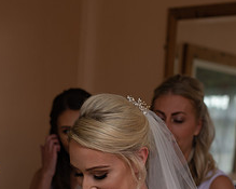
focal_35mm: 87
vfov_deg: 17.4
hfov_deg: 22.0
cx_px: 98
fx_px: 607
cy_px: 170
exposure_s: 1/100
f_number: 2.5
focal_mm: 35
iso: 160
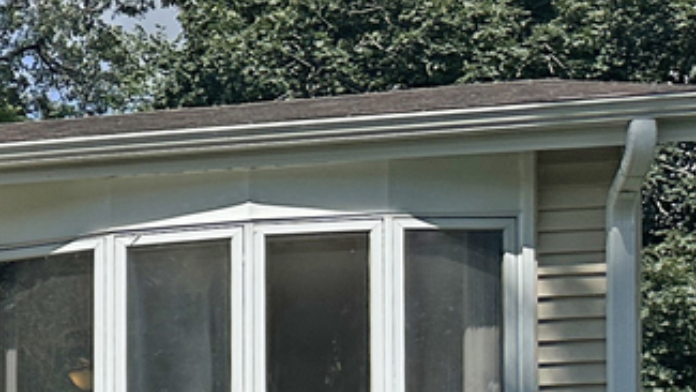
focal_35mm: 116
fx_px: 2141
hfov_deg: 15.0
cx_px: -698
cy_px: 606
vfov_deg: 10.1
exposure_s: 1/8000
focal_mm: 6.86
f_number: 1.8
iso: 80
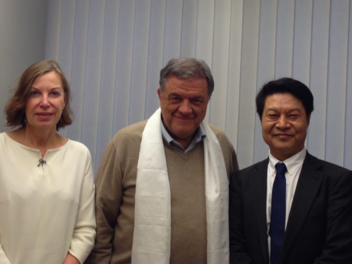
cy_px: 95
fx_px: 651
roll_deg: -2.8
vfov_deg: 22.9
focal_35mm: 64
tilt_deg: +3.6
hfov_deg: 30.3
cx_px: 173
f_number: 2.4
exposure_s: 1/24
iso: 50
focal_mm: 4.12
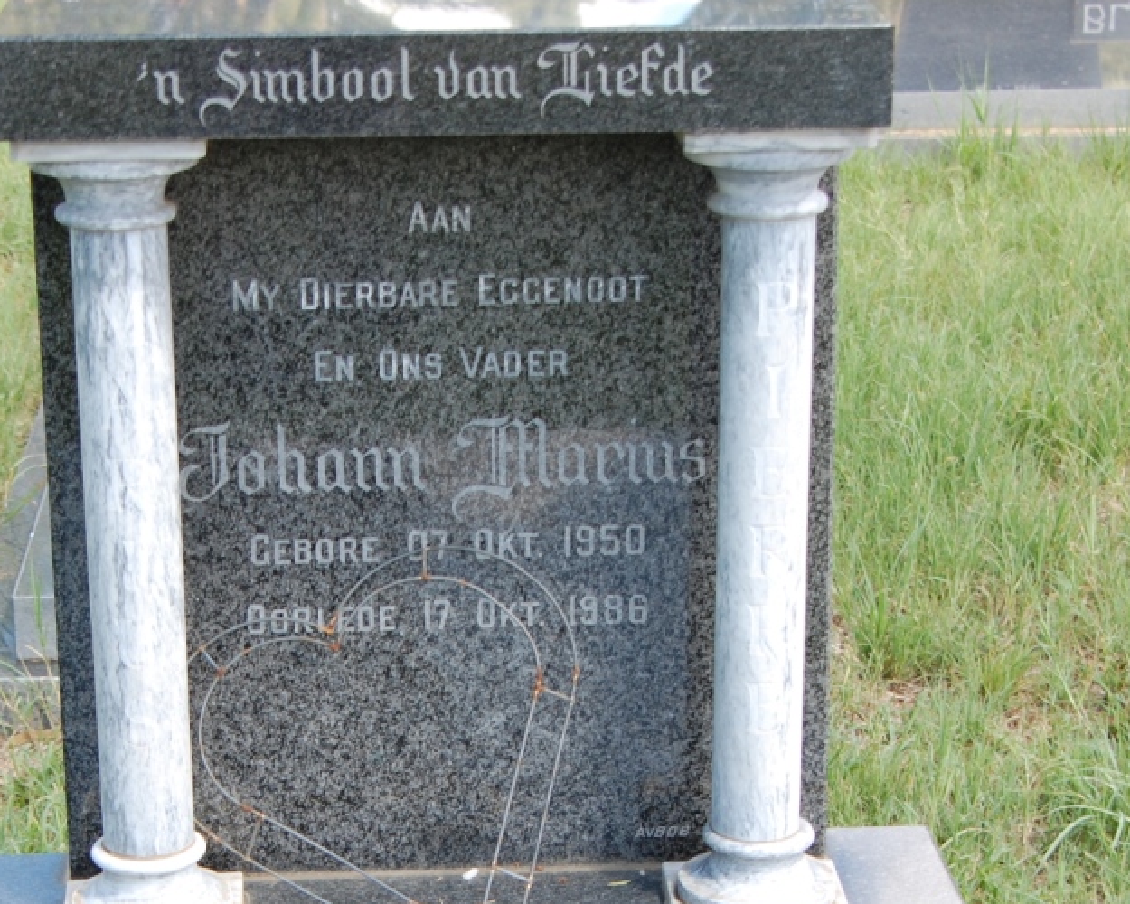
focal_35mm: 106
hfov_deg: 18.1
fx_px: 3545
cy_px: 585
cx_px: 495
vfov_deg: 14.5
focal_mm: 46
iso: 200
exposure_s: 1/125
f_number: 5.6
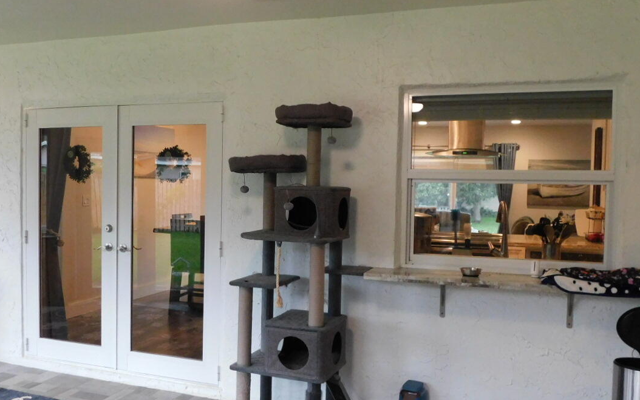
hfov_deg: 52.4
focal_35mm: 37
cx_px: 256
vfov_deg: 34.4
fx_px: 645
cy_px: 212
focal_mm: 4
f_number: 3
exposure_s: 1/25
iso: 400
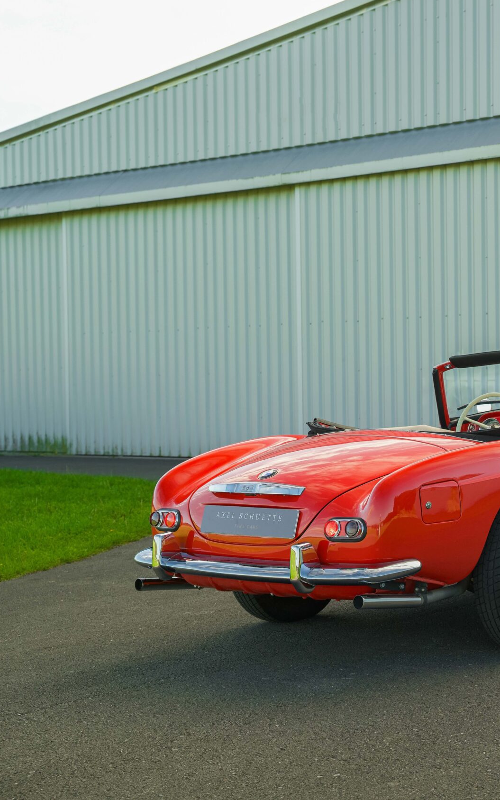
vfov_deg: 29.7
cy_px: 397
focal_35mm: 69
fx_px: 1510
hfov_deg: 18.4
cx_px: 474
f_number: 4.5
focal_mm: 44.8
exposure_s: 1/200
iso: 160
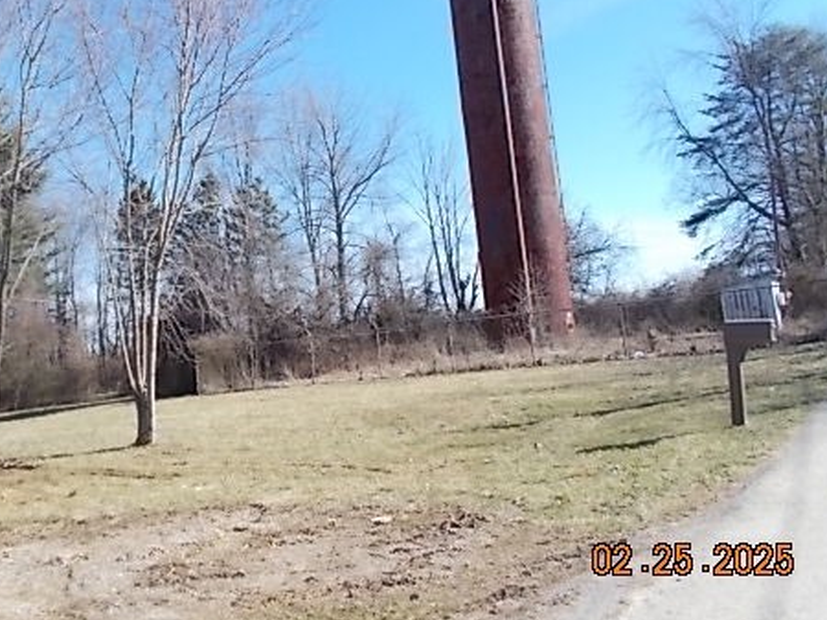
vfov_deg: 38.3
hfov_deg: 49.2
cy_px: 223
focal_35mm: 37
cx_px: 265
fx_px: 883
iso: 80
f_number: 3.2
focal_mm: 4.6
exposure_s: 1/400
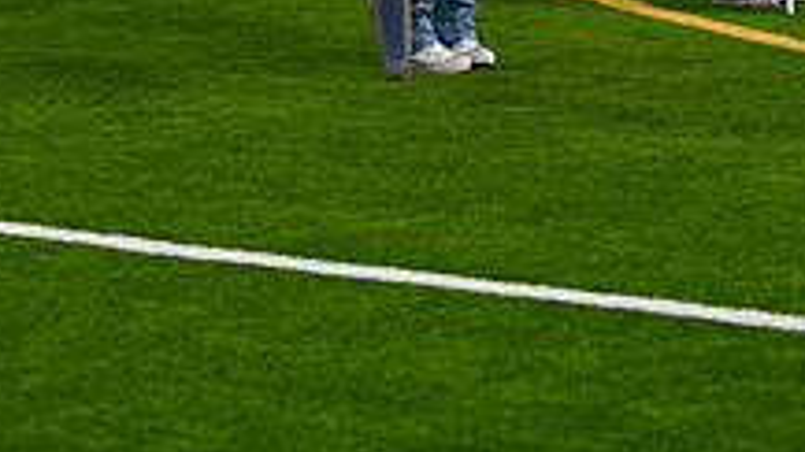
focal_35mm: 206
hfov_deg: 10.5
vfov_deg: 5.8
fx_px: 4397
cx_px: 438
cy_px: -367
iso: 320
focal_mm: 95
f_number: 2.8
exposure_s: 1/800
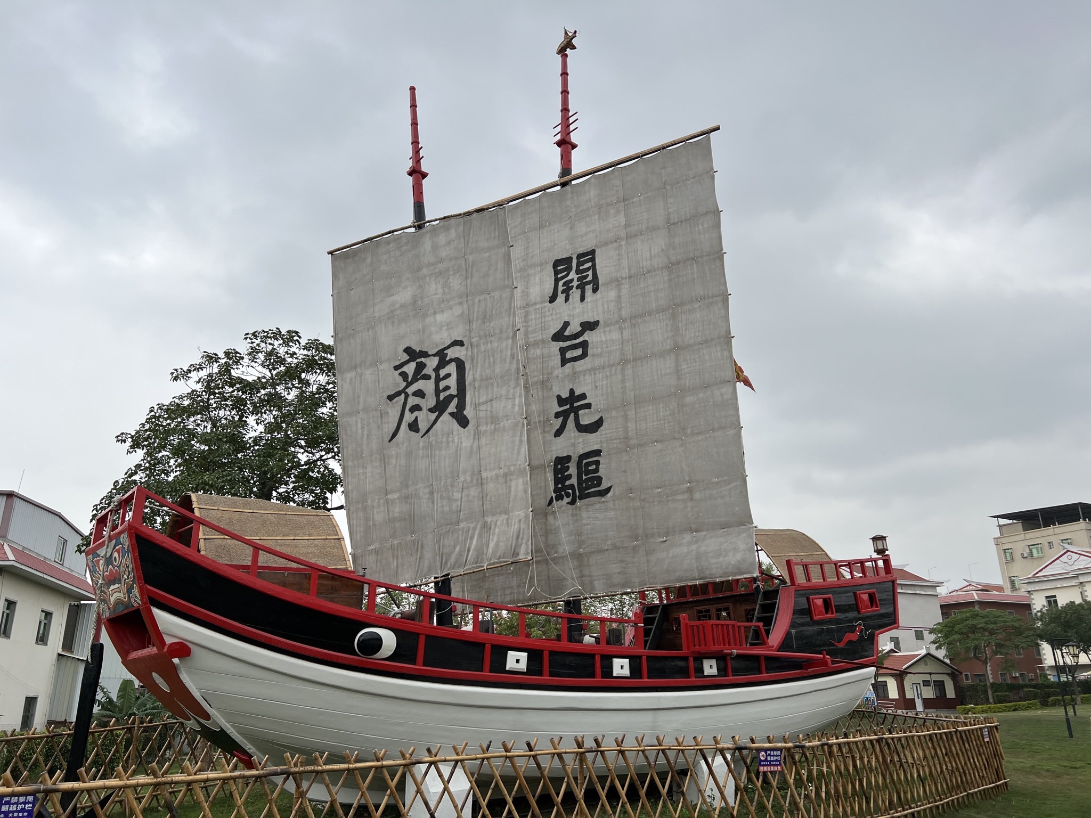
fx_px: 819
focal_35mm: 26
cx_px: 546
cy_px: 409
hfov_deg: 67.3
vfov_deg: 53.1
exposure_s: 1/3077
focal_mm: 5.7
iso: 50
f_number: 1.5
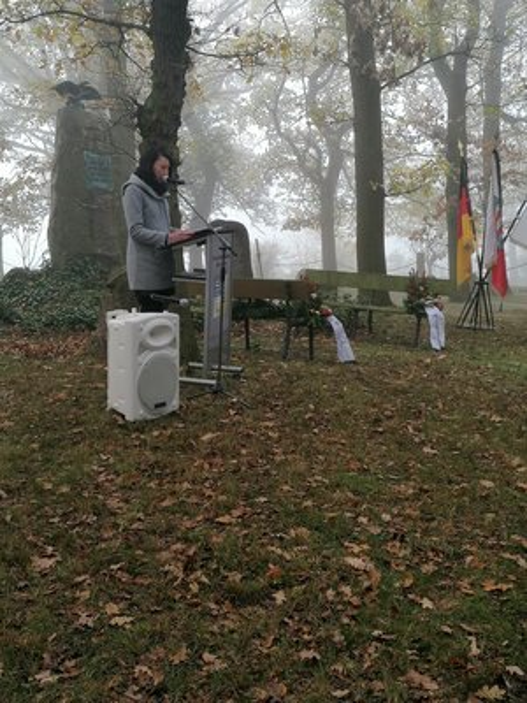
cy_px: 352
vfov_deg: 46.8
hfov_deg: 36.0
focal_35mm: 40
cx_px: 264
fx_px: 812
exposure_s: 1/157
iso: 50
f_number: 1.8
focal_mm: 4.75
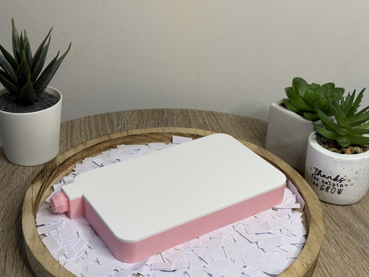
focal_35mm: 48
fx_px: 512
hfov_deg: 39.7
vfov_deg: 30.3
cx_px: 184
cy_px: 138
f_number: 1.8
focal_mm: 6.8
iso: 80
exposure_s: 1/111
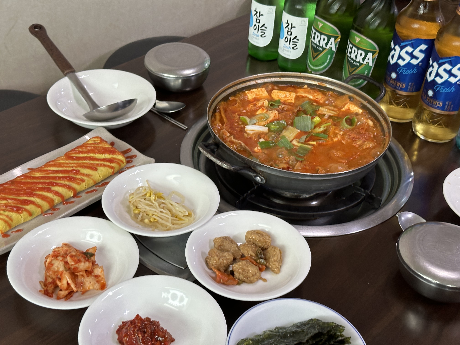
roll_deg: -4.5
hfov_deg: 39.7
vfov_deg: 30.3
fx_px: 638
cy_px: 172
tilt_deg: -38.6
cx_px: 230
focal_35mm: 48
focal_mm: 6.86
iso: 125
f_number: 1.78
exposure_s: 1/60
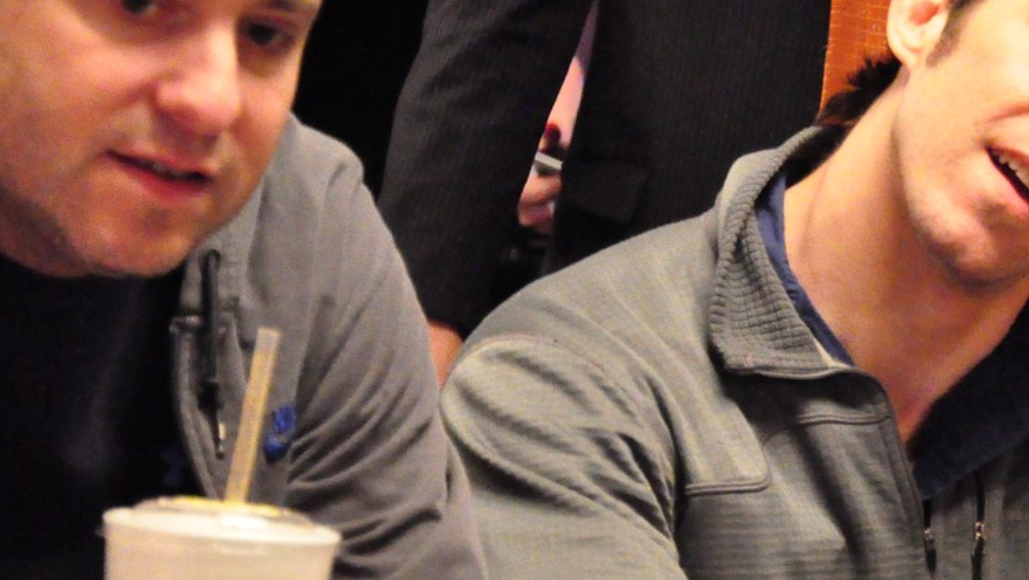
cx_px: 1008
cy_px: 222
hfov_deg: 10.8
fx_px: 5377
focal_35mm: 197
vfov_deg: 6.2
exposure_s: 1/50
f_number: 5
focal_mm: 58
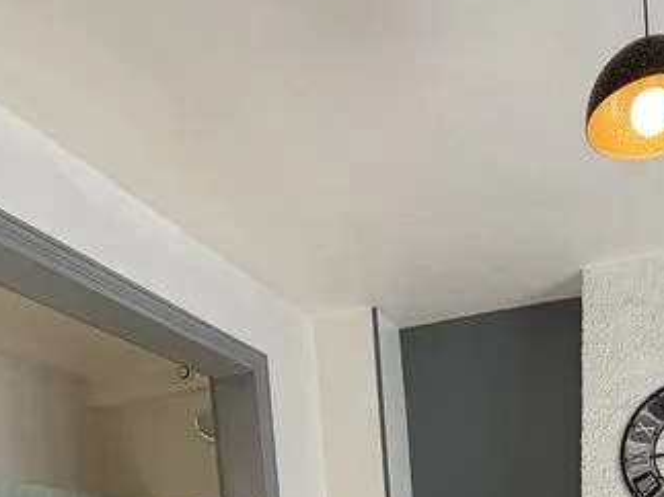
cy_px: 658
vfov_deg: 29.2
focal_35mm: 39
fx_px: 748
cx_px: 485
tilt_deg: -3.9
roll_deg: +4.3
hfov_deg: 46.4
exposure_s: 1/121
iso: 64
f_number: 2.2
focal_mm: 2.22
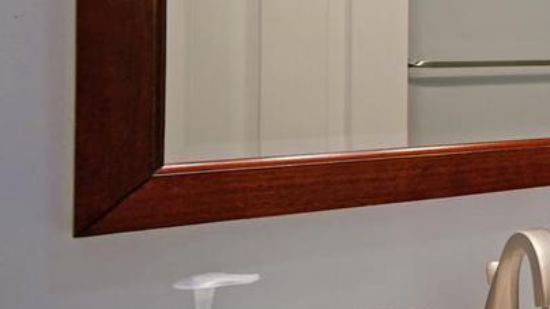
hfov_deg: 22.9
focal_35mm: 56
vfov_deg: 21.1
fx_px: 816
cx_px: 962
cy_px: 54
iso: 100
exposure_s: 1/30
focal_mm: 10
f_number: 3.2
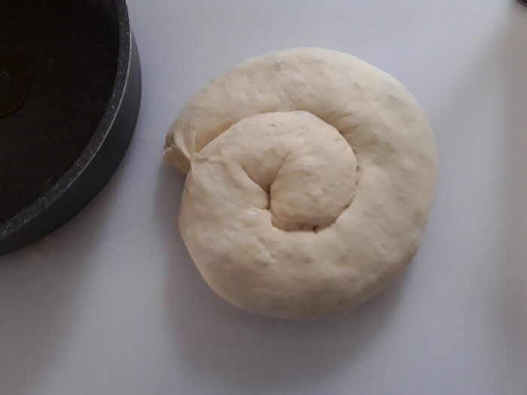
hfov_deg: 65.3
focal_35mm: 27
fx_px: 411
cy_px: 198
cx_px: 264
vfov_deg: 51.4
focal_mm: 2.91
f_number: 1.9
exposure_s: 1/17
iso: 250
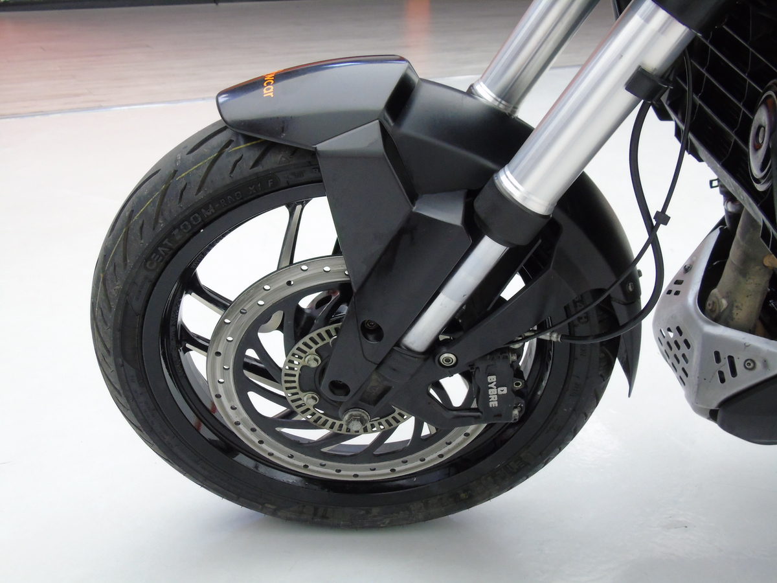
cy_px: 292
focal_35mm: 34
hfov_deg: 54.0
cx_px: 388
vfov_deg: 41.8
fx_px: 763
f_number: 3.8
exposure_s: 1/30
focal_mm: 6.1
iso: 320
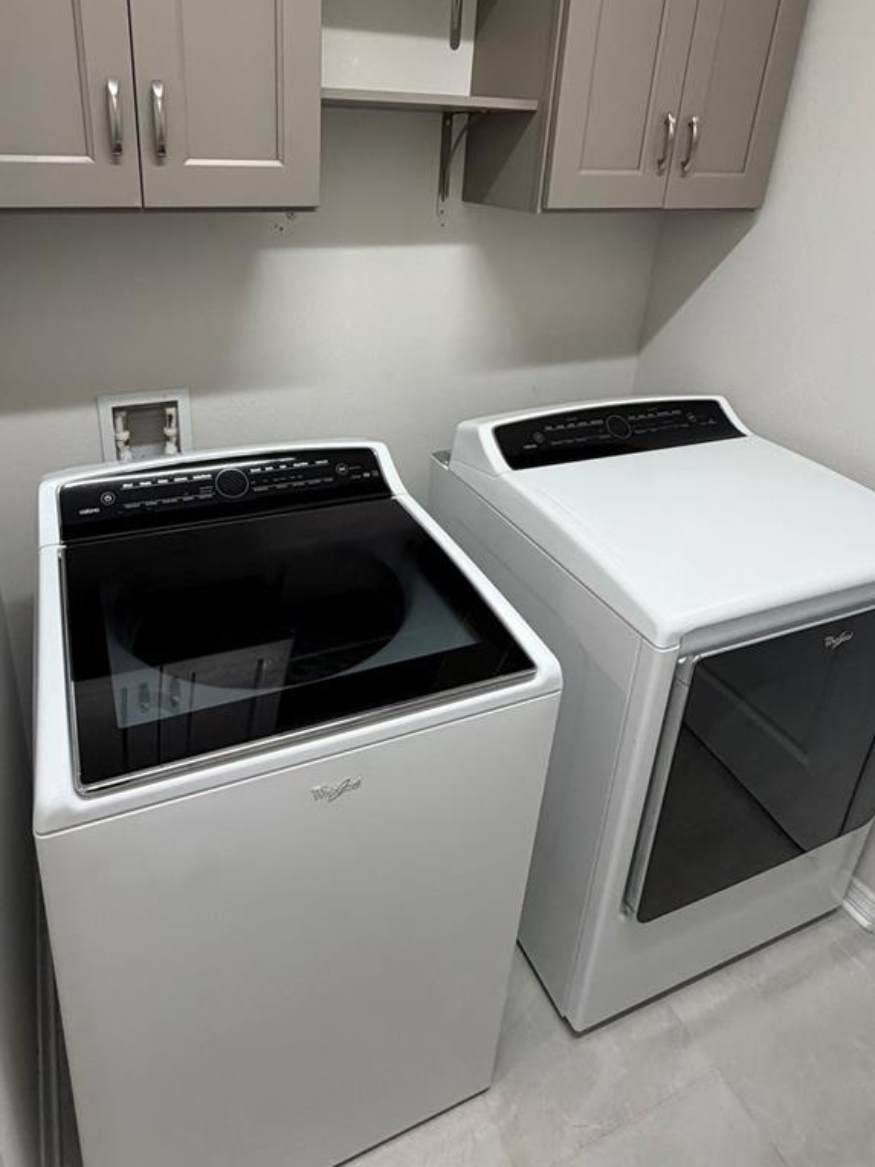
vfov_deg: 74.8
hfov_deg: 60.7
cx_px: 357
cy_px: 422
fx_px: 741
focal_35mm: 22
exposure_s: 1/60
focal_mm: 2.22
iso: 250
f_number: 2.2
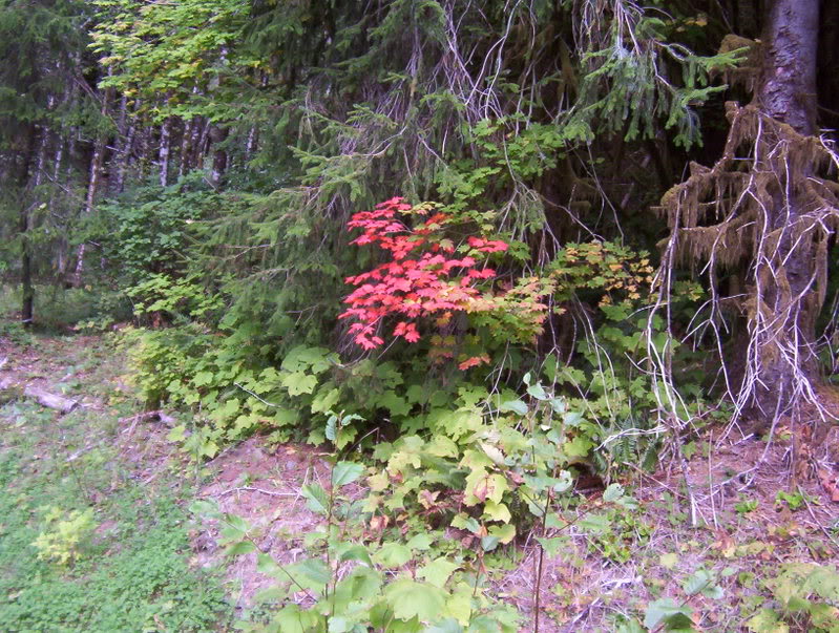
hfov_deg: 51.3
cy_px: 316
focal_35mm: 36
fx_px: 875
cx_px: 420
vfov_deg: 39.8
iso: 100
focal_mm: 5.54
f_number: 2.76
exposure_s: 1/46.5
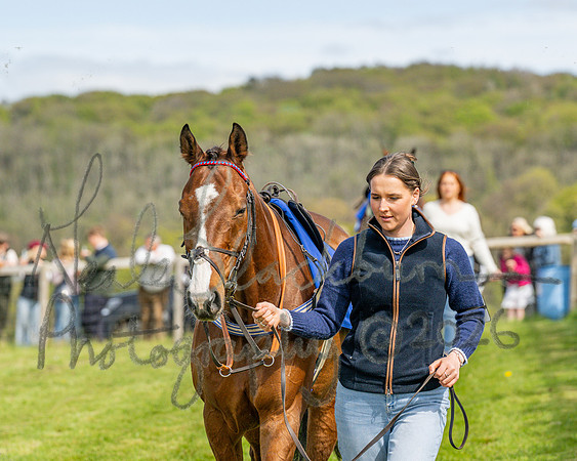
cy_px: 230
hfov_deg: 8.5
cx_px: 288
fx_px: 3885
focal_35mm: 228
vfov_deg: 6.8
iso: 400
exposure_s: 1/2500
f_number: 4.5
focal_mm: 135
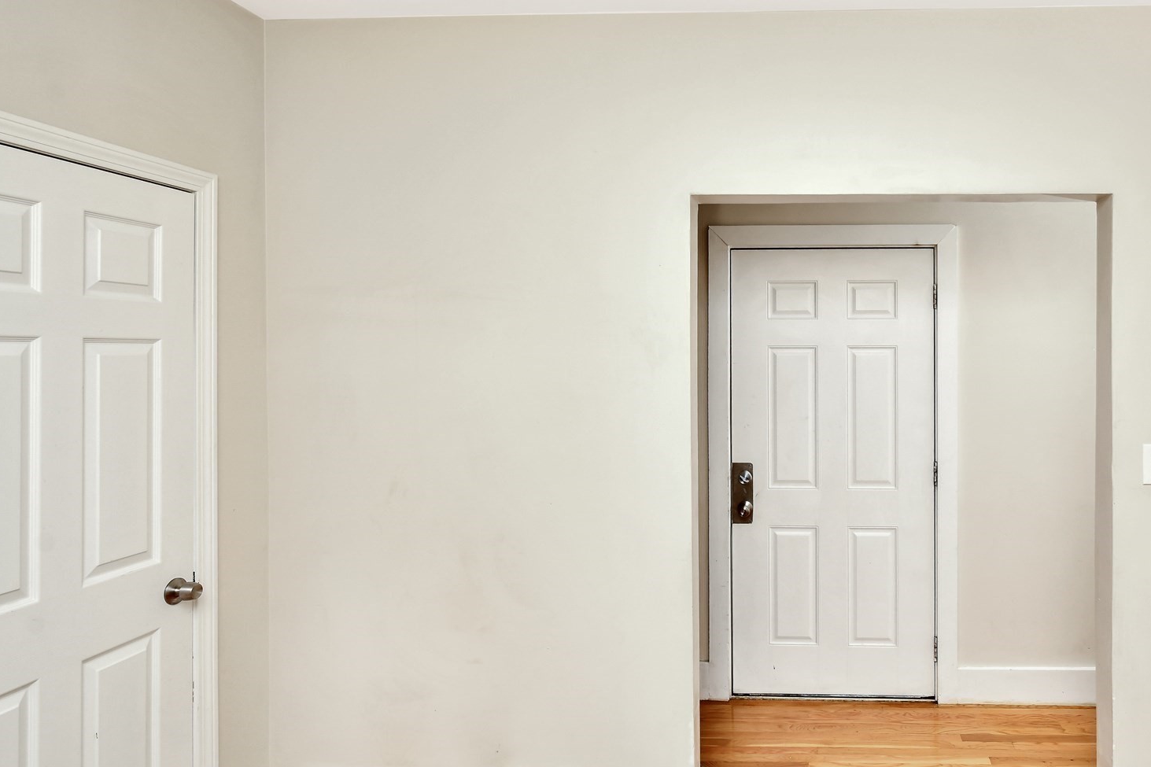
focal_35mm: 21
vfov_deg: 59.5
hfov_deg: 79.4
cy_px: 386
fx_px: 671
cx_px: 735
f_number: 7.1
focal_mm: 15
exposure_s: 1/30
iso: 100
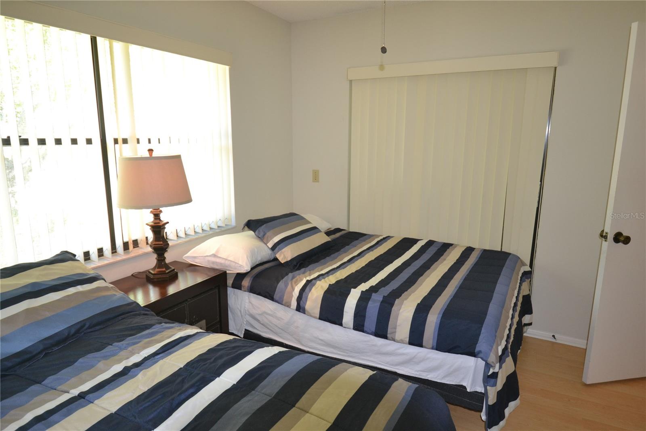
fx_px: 377
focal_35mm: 21
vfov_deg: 59.5
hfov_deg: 81.2
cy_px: 216
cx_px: 323
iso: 640
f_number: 4
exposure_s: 1/60
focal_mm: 14
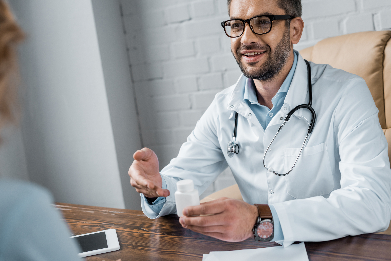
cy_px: 130
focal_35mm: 50
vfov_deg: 27.0
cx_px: 196
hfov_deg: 39.6
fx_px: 543
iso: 400
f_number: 3.5
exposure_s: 1/160
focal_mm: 50
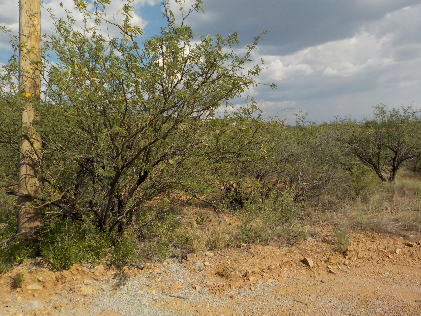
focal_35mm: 30
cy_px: 158
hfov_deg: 60.0
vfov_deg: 46.8
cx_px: 210
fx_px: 365
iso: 125
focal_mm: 4.1
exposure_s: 1/1250
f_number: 3.3
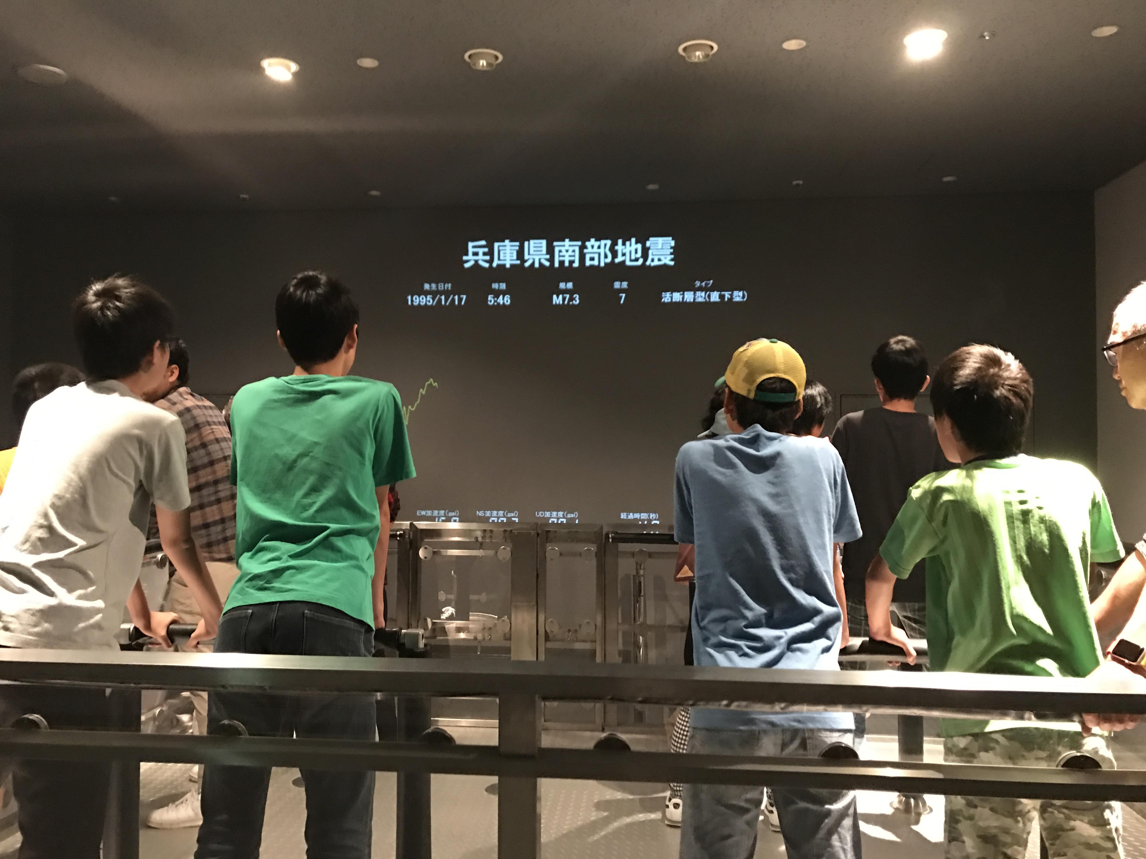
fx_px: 927
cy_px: 430
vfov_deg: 49.7
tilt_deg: +0.9
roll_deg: +0.2
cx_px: 573
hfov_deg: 63.4
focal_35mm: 28
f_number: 1.8
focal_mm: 4
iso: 80
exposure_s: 1/5
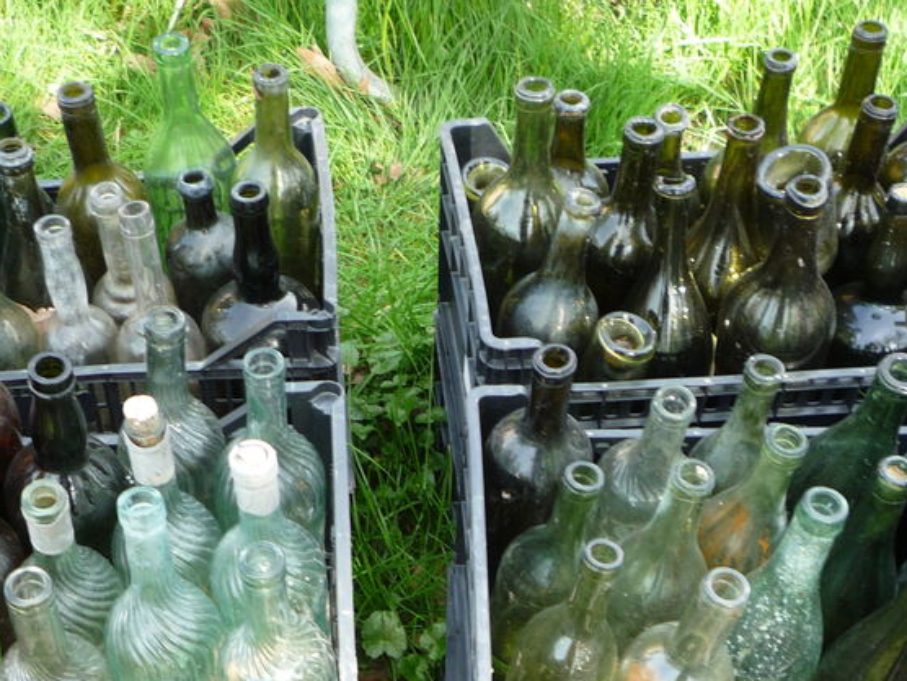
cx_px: 396
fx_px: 1415
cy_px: 581
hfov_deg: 35.5
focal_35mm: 54
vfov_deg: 26.3
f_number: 3.3
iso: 100
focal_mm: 5.2
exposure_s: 1/60
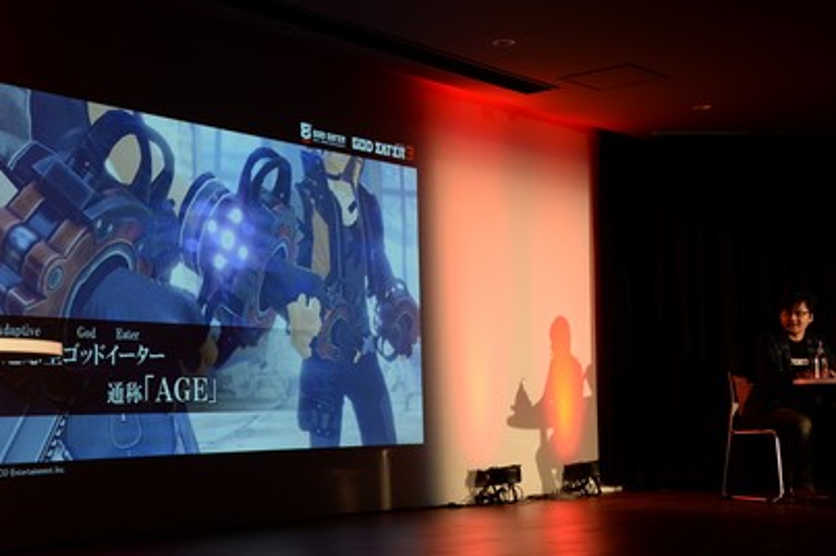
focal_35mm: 61
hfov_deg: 32.8
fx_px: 1415
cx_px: 346
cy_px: 298
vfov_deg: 22.2
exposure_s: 1/60
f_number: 4.2
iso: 640
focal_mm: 48
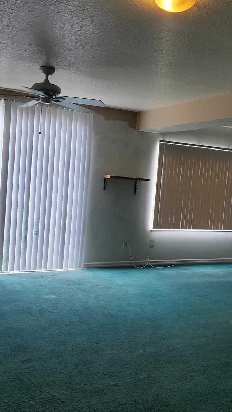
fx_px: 416
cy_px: 207
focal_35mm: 38
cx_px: 150
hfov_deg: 31.0
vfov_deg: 52.8
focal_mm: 4.3
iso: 64
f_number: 2.4
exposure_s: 1/120
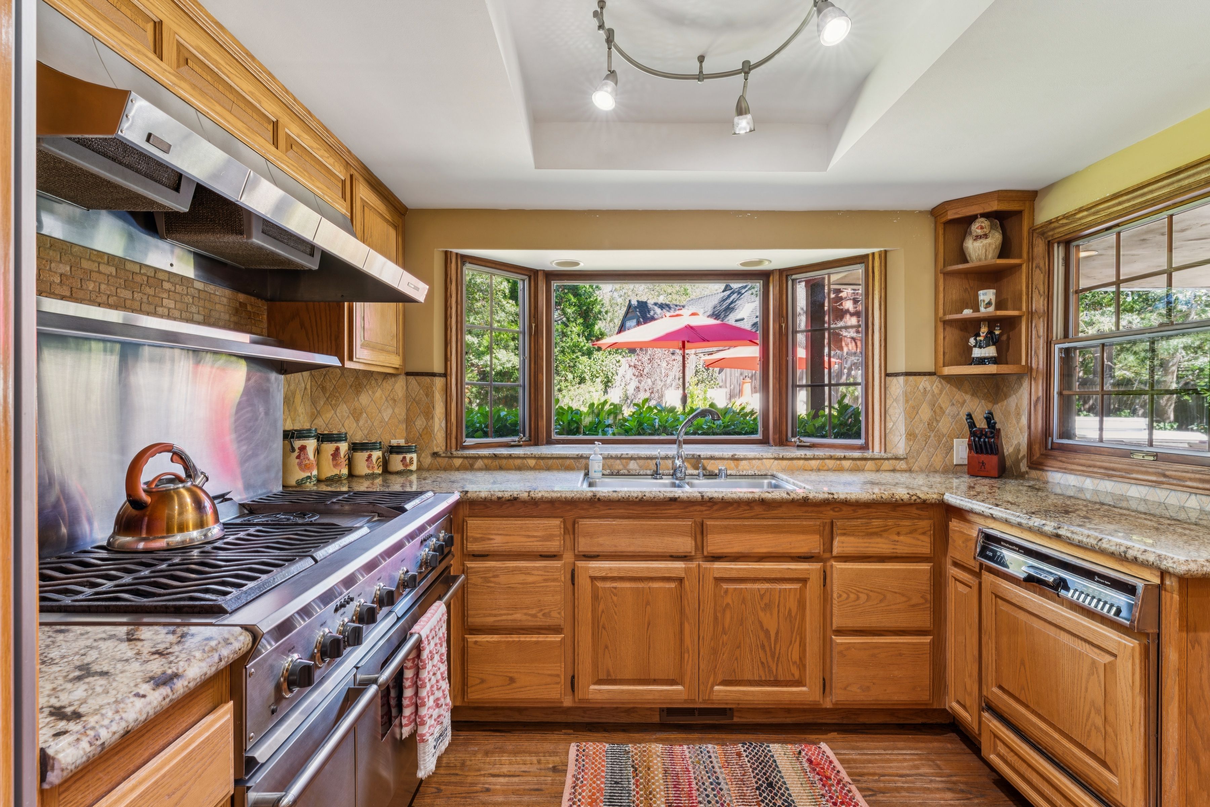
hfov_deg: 92.9
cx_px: 605
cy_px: 404
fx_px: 575
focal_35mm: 17
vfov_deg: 70.1
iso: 100
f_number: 13
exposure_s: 1/1.25
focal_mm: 17.1
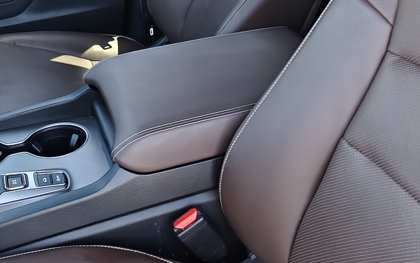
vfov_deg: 23.0
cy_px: 85
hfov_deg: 36.2
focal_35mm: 56
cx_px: 176
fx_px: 641
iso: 640
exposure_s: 1/86
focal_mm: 2.3
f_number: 2
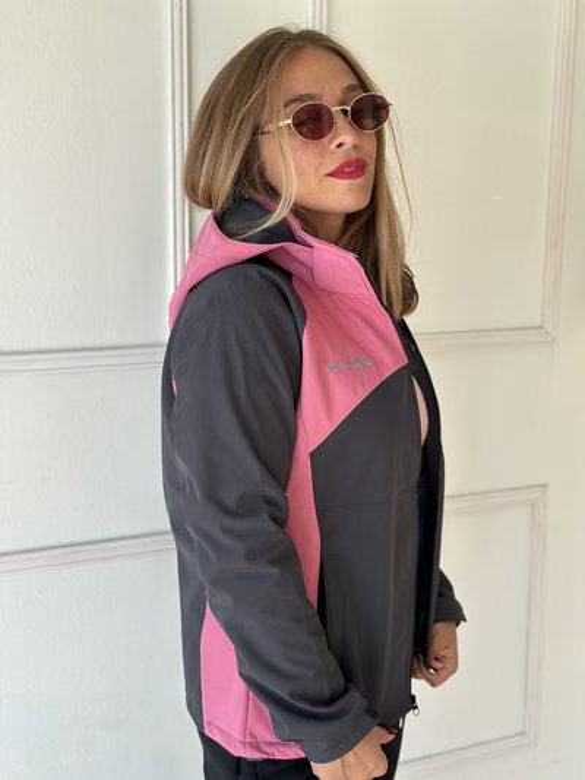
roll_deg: -0.7
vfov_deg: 39.6
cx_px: 292
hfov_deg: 30.3
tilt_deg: -9.4
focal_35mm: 48
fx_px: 1081
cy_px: 390
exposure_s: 1/172
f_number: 1.78
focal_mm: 6.86
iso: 80
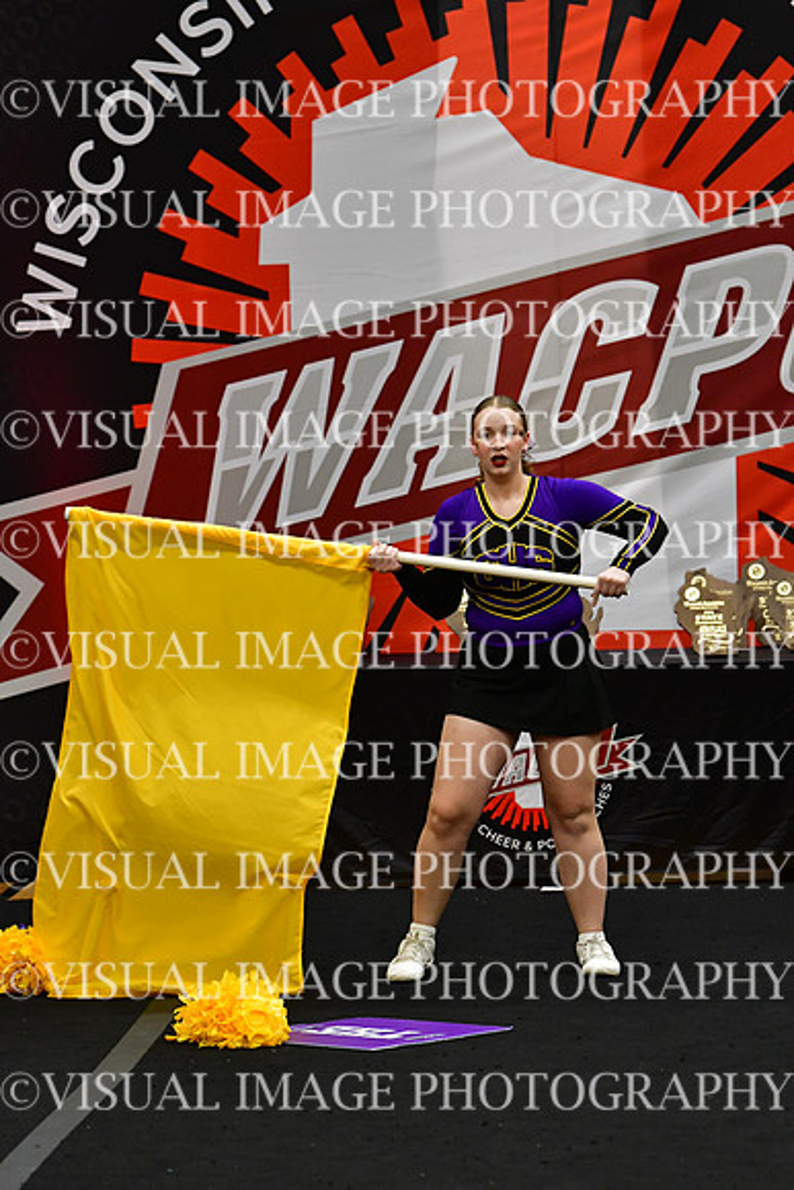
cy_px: 595
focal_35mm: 232
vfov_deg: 8.9
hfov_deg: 5.9
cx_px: 397
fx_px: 7670
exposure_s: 1/500
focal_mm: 155
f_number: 4
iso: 4000
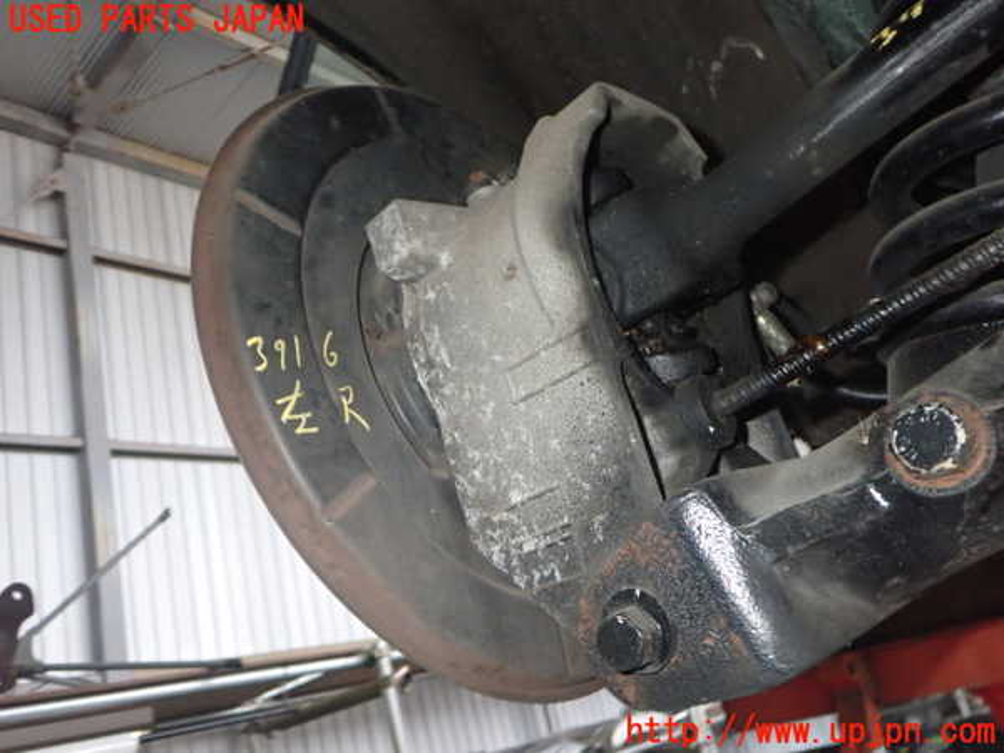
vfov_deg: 46.8
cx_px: 502
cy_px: 376
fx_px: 870
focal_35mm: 30
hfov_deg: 60.0
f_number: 6.3
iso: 640
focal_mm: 5.4
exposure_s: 1/30
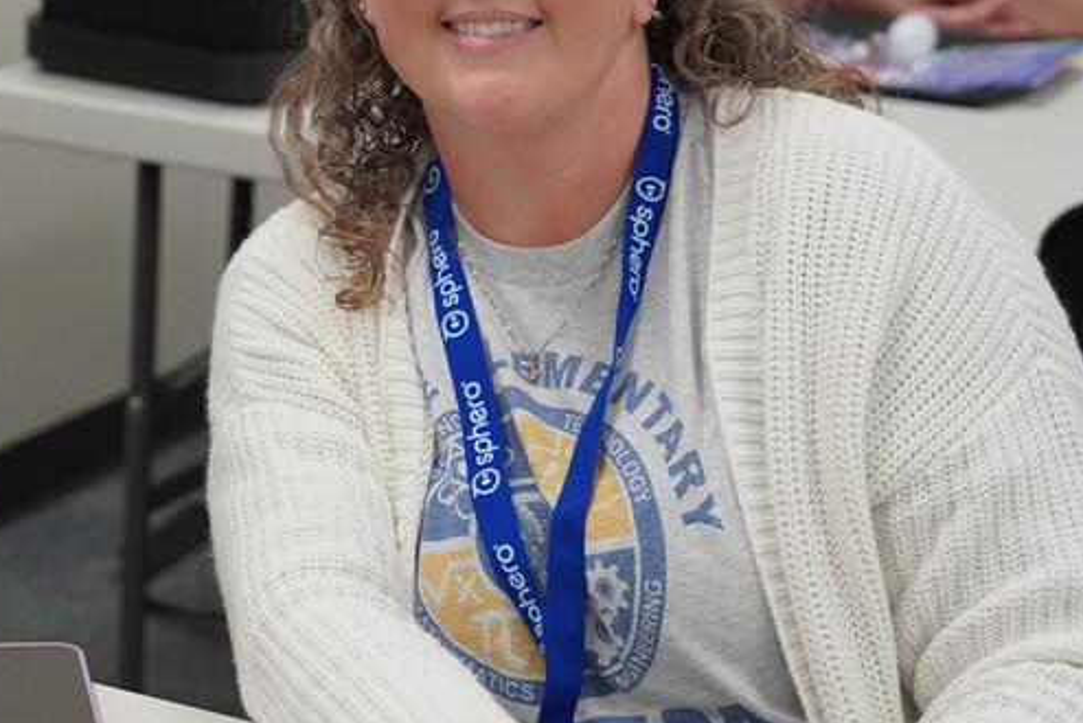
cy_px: 251
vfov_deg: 12.0
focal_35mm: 114
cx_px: 37
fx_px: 3431
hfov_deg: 17.6
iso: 2000
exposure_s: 1/160
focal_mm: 55
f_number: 4
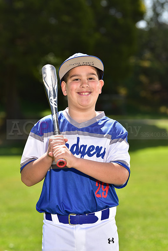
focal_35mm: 150
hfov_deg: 9.2
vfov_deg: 13.7
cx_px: 84
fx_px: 1049
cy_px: 126
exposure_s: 1/200
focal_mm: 150
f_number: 5.6
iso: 80
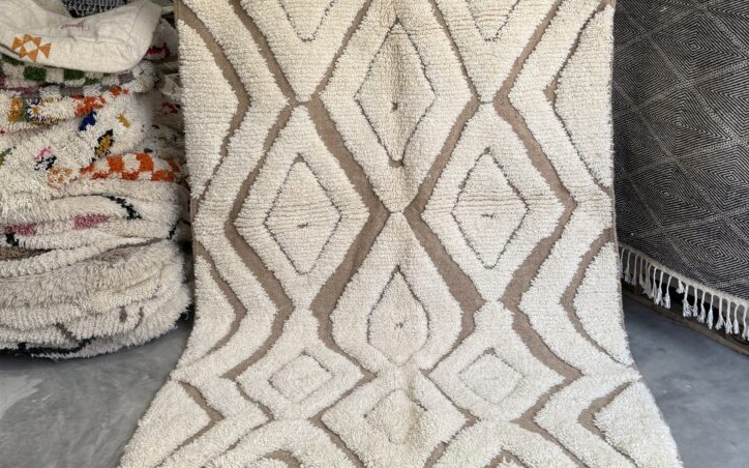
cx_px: 392
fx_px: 735
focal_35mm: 36
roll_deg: +0.3
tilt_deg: -9.5
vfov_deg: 34.4
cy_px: 106
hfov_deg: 54.0
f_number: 1.78
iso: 80
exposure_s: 1/344
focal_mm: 6.76
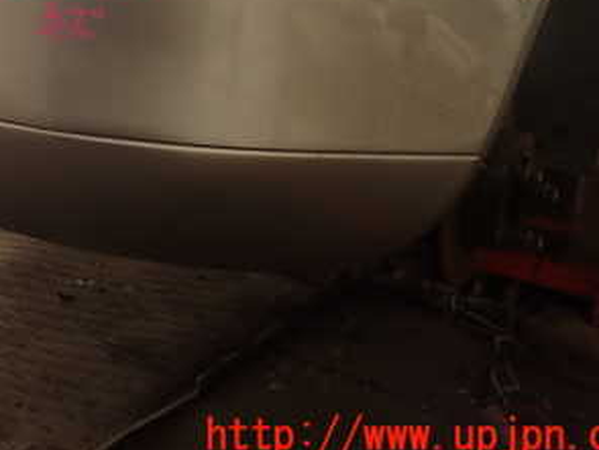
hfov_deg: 35.2
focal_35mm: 51
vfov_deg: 27.1
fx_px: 883
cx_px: 55
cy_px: 4
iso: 100
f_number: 2.8
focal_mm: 4.5
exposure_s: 1/100
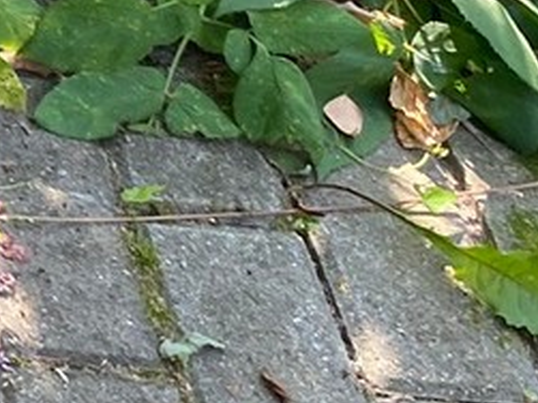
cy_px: -324
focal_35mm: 149
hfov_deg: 10.9
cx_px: -812
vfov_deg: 9.5
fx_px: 2315
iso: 32
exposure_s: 1/123
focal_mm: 4.25
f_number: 1.8
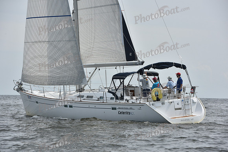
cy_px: 76
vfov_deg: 7.9
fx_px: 1109
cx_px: 114
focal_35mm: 175
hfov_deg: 11.7
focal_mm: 175
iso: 320
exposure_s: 1/1250
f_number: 9
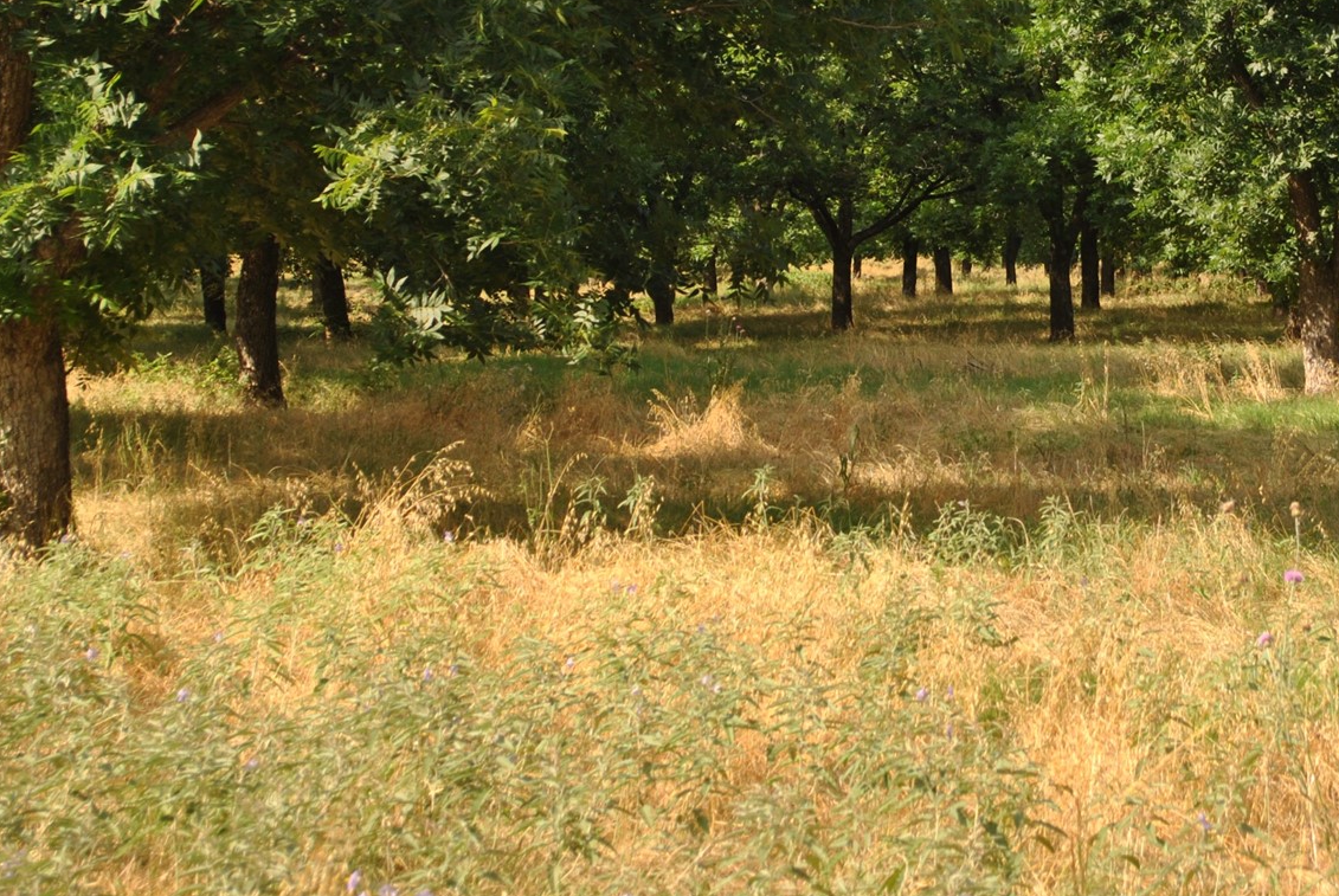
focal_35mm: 115
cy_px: 133
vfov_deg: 11.9
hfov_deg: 17.7
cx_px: 1010
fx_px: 4282
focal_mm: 40
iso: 100
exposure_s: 1/200
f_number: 7.1
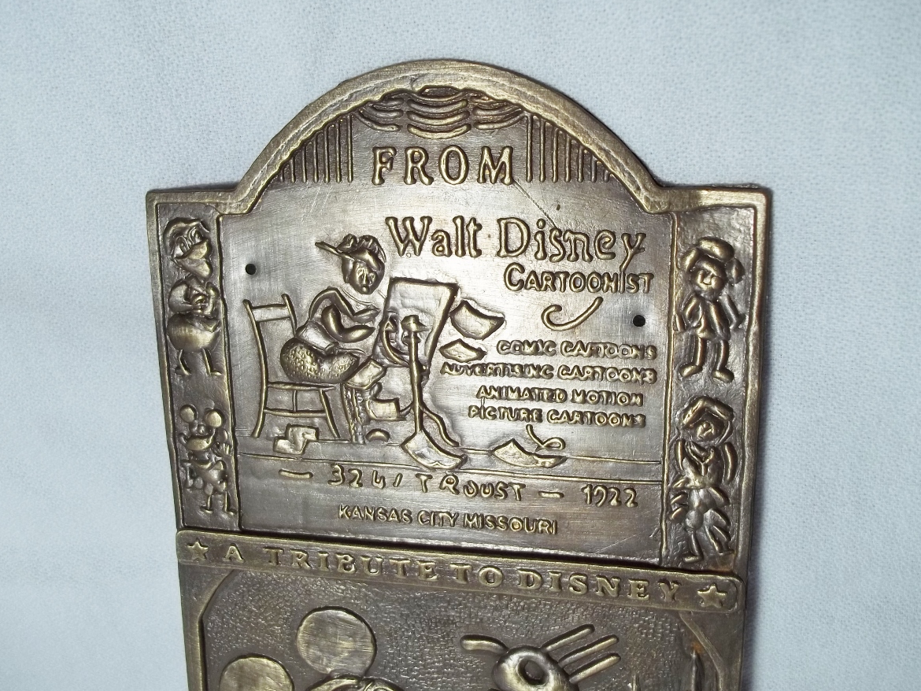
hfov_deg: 52.6
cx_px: 457
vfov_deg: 40.7
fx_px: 931
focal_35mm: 35
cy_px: 343
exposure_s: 1/500
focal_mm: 5.7
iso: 64
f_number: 2.9
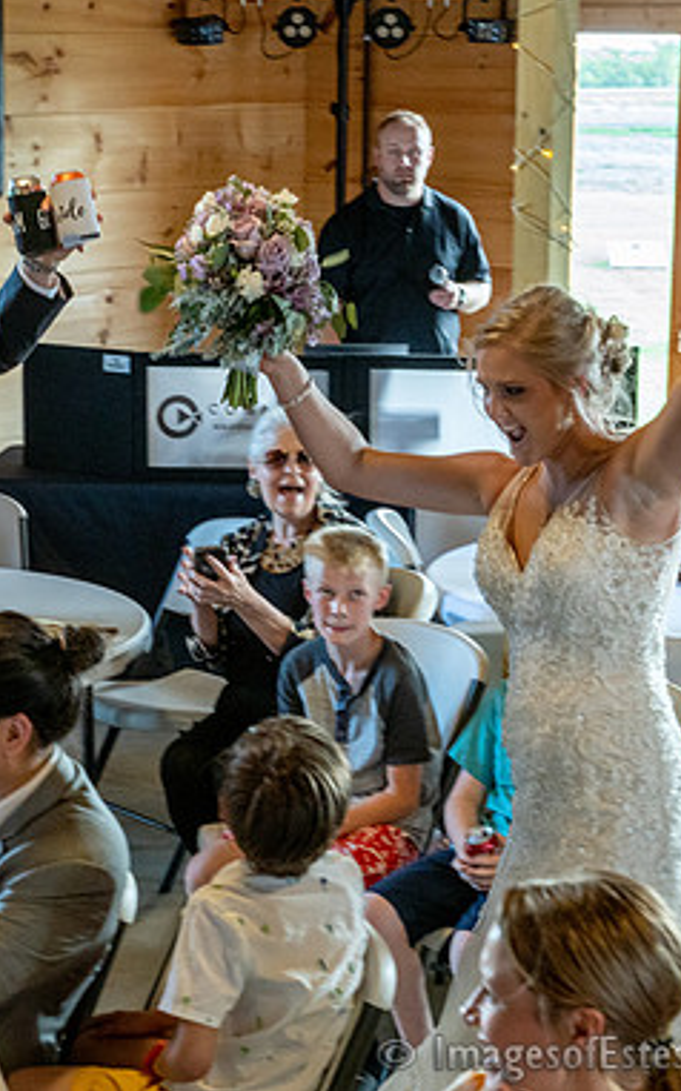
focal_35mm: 62
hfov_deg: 20.9
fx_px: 1842
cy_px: 540
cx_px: 223
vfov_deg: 33.0
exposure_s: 1/100
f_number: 6.3
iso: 1600
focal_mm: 40
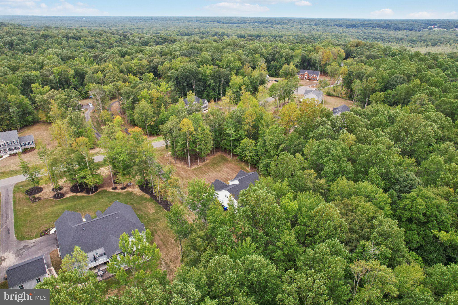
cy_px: 152
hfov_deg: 78.6
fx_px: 280
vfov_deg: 57.2
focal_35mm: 22
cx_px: 229
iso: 400
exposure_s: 1/640
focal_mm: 8.38
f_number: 2.8
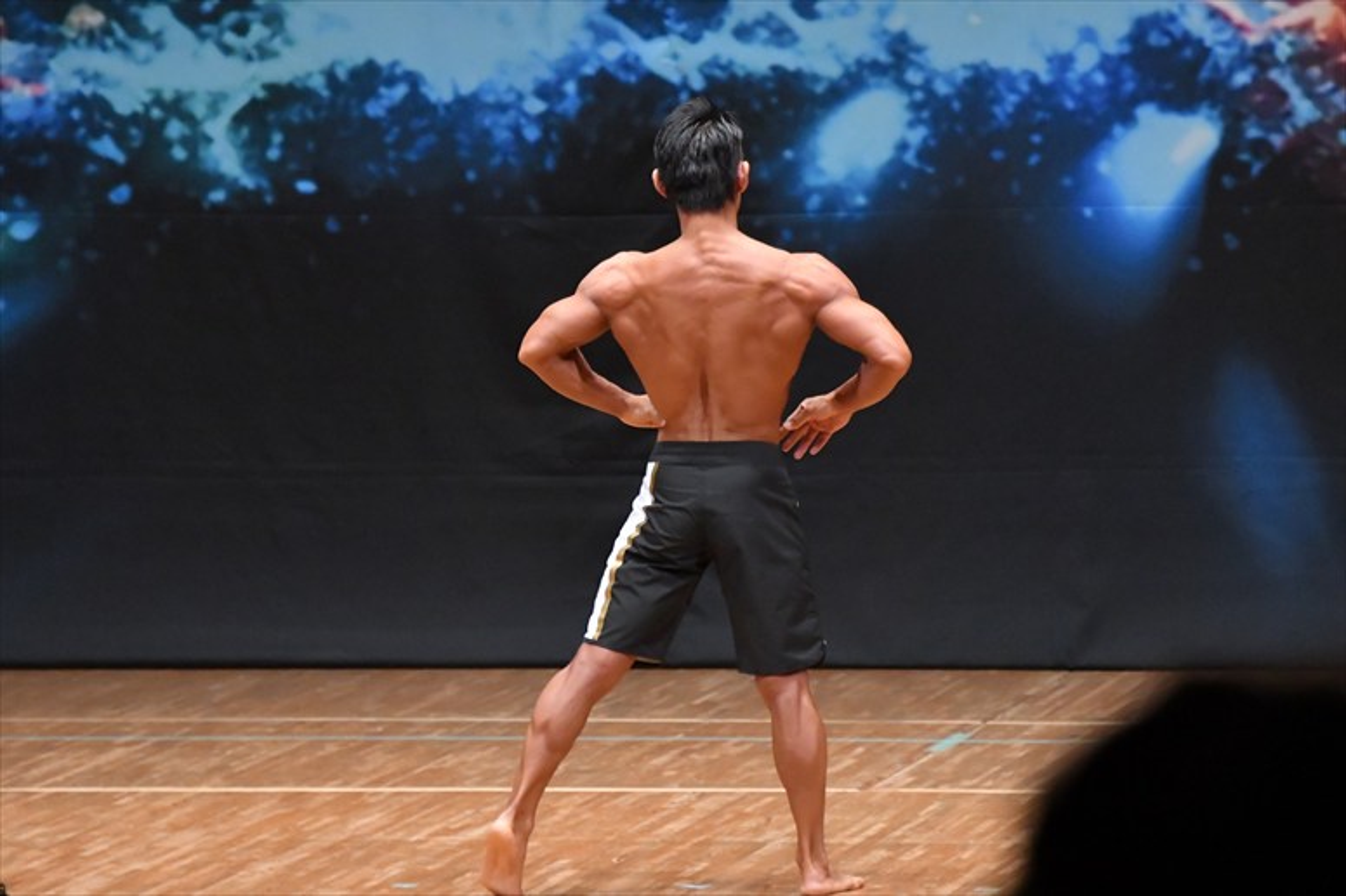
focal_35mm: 300
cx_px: 673
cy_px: 448
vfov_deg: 4.6
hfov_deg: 6.9
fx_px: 11211
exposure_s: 1/400
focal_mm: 200
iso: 8000
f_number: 5.6
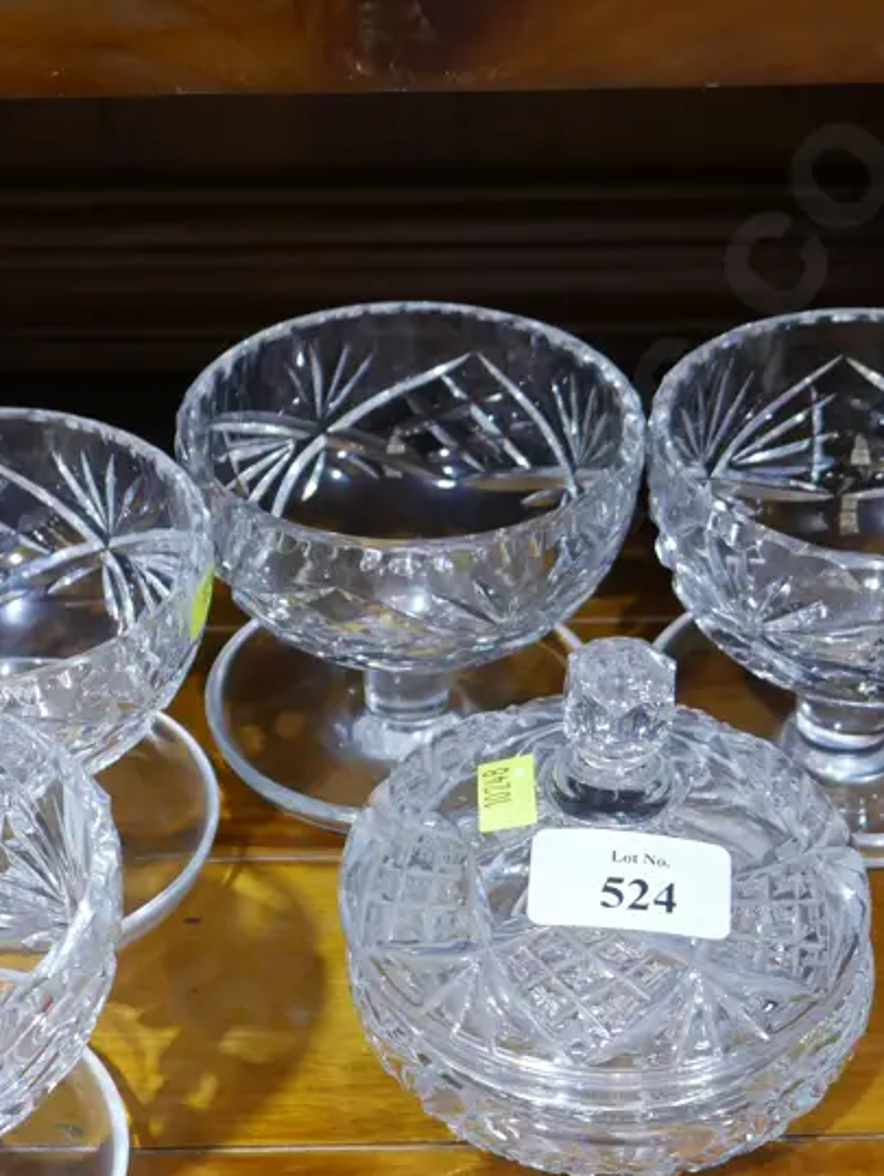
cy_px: 820
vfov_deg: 25.5
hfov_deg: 19.4
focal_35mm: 76
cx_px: 355
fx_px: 2585
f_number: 4.4
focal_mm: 20
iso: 800
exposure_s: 1/60
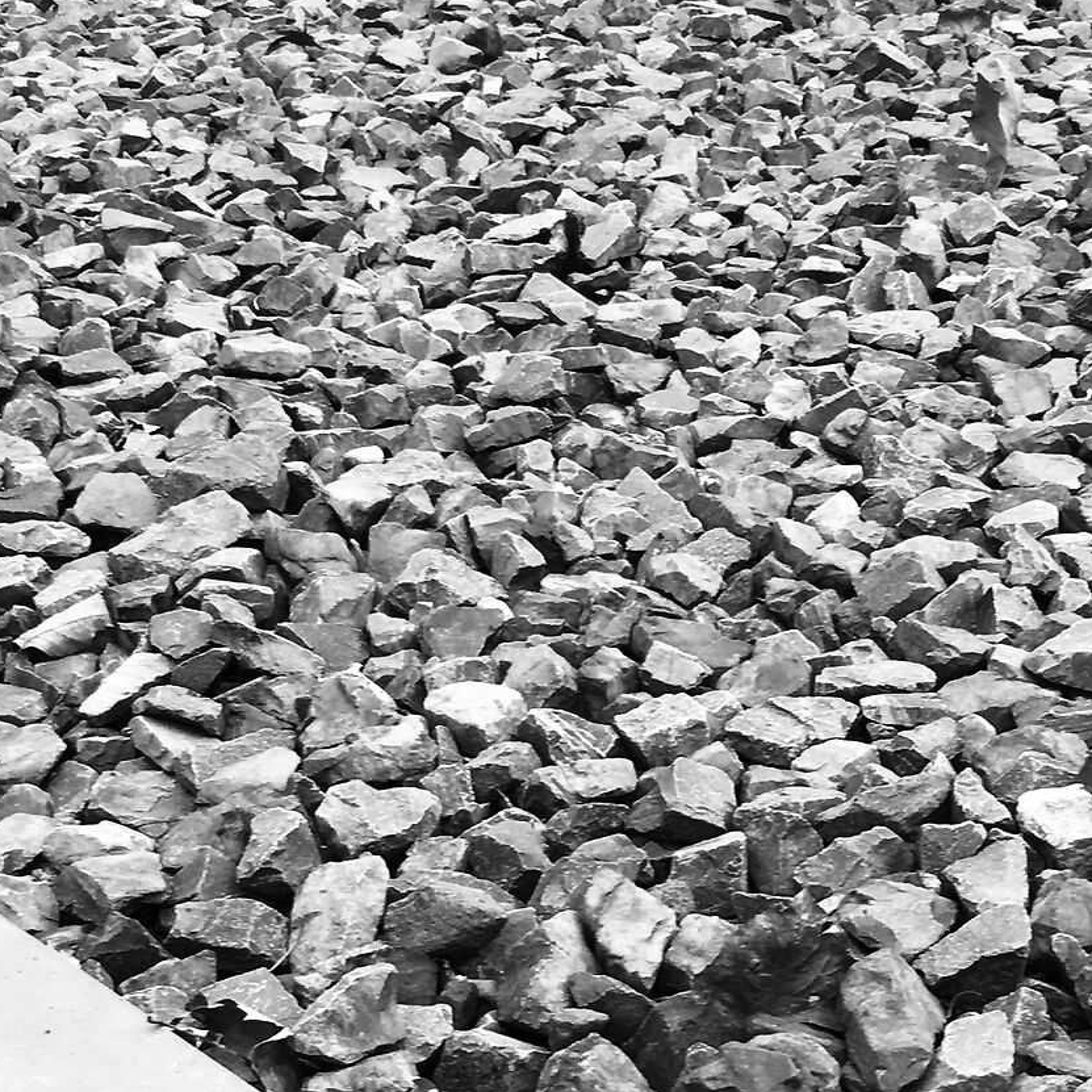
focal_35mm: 74
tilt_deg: -23.3
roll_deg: +1.6
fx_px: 2641
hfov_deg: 23.3
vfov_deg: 23.3
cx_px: 650
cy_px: 624
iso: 32
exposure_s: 1/50
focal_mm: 4.15
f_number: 2.2
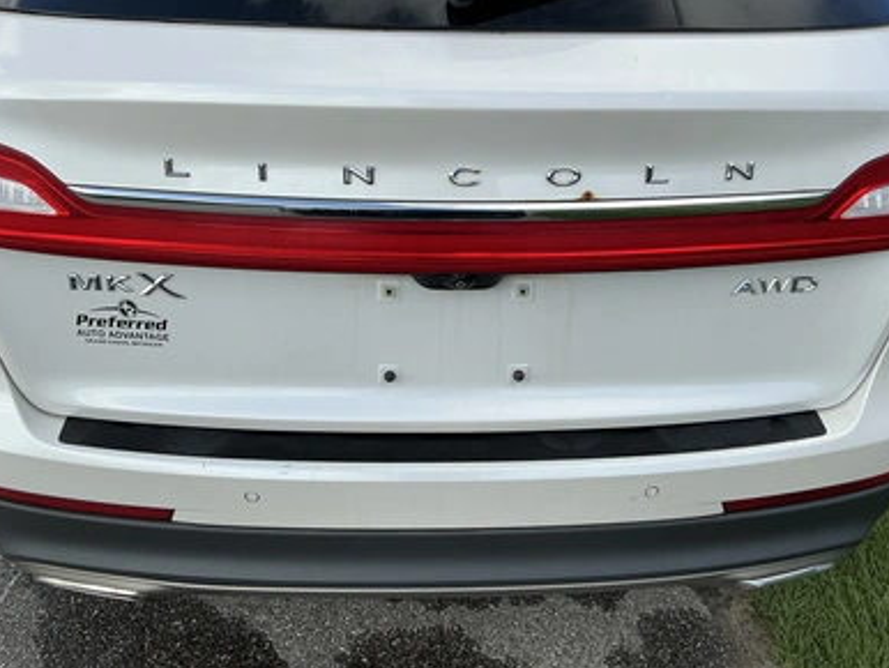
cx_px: 435
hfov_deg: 61.6
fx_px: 745
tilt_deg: -29.2
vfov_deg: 48.3
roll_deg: -2.0
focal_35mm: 29
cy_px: 341
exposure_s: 1/1121
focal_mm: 3
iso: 25
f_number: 1.8
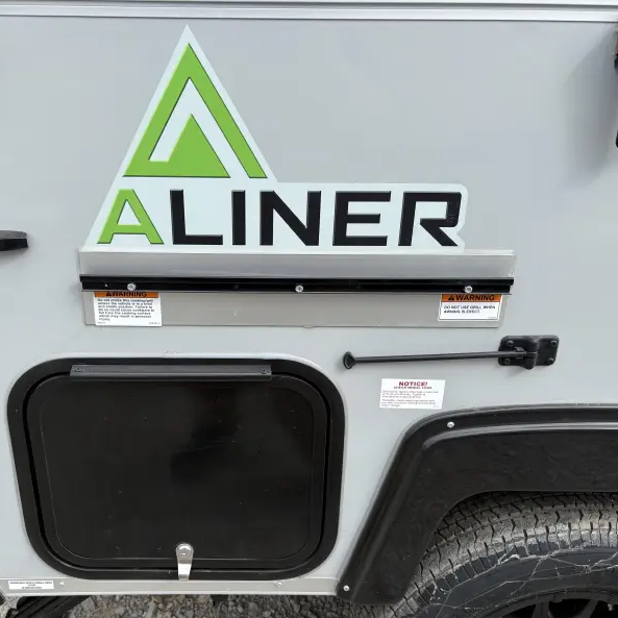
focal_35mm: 31
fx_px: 626
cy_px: 310
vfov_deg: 52.5
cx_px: 265
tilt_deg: -22.5
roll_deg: -0.1
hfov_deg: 52.3
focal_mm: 5.96
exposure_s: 1/2141
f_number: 1.6
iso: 50
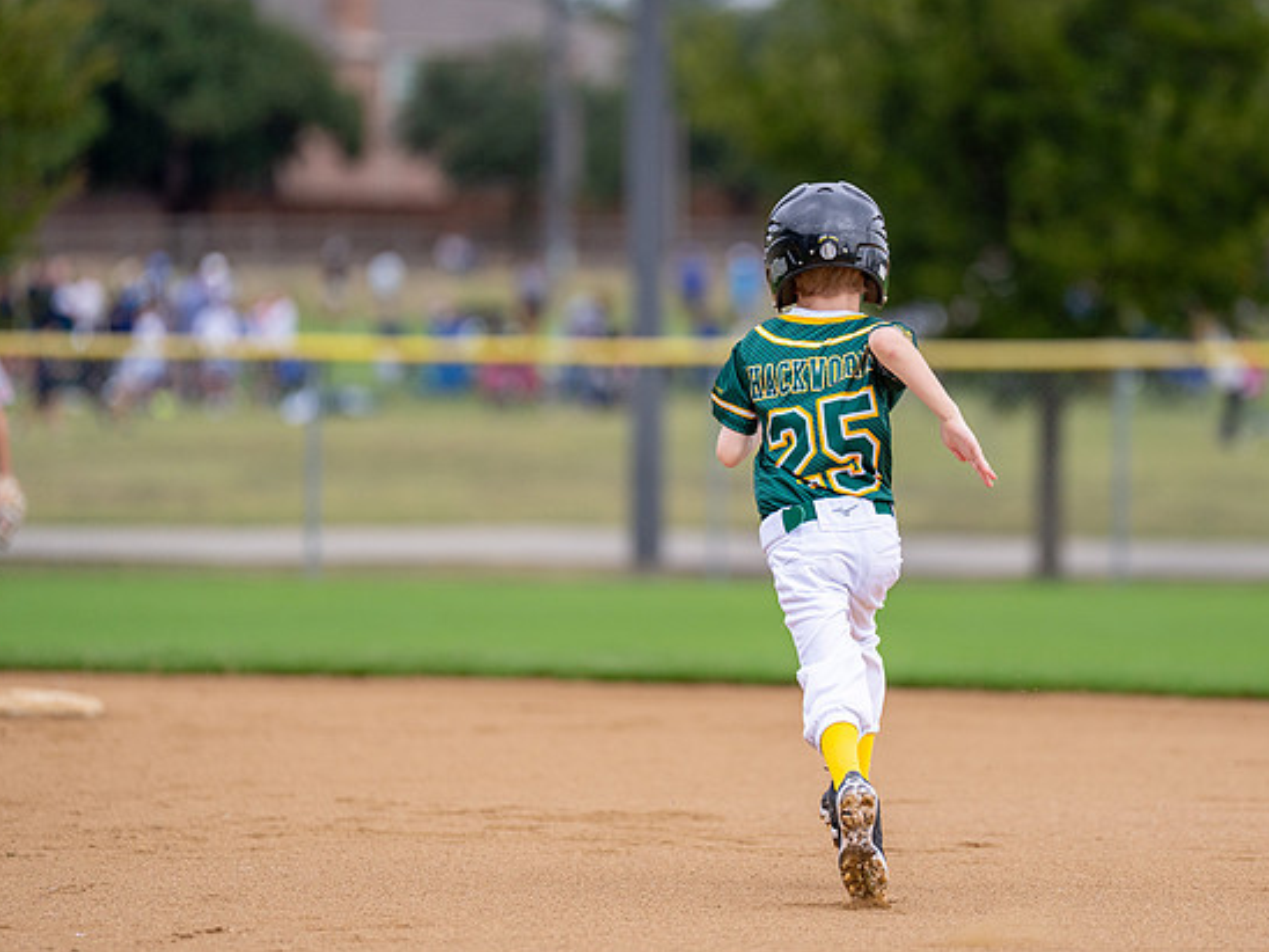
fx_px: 9788
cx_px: 803
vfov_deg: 5.6
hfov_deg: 7.4
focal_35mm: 267
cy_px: 429
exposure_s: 1/2500
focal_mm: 200
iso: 500
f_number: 2.8
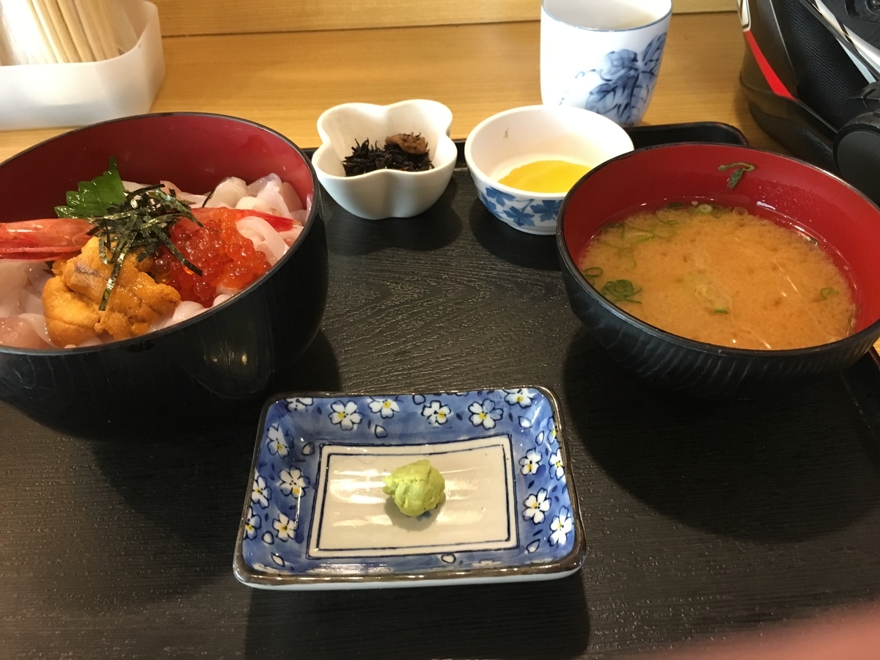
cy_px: 330
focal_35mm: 29
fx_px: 737
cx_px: 440
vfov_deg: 48.2
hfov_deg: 61.7
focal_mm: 4.15
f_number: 2.2
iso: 200
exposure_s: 1/15
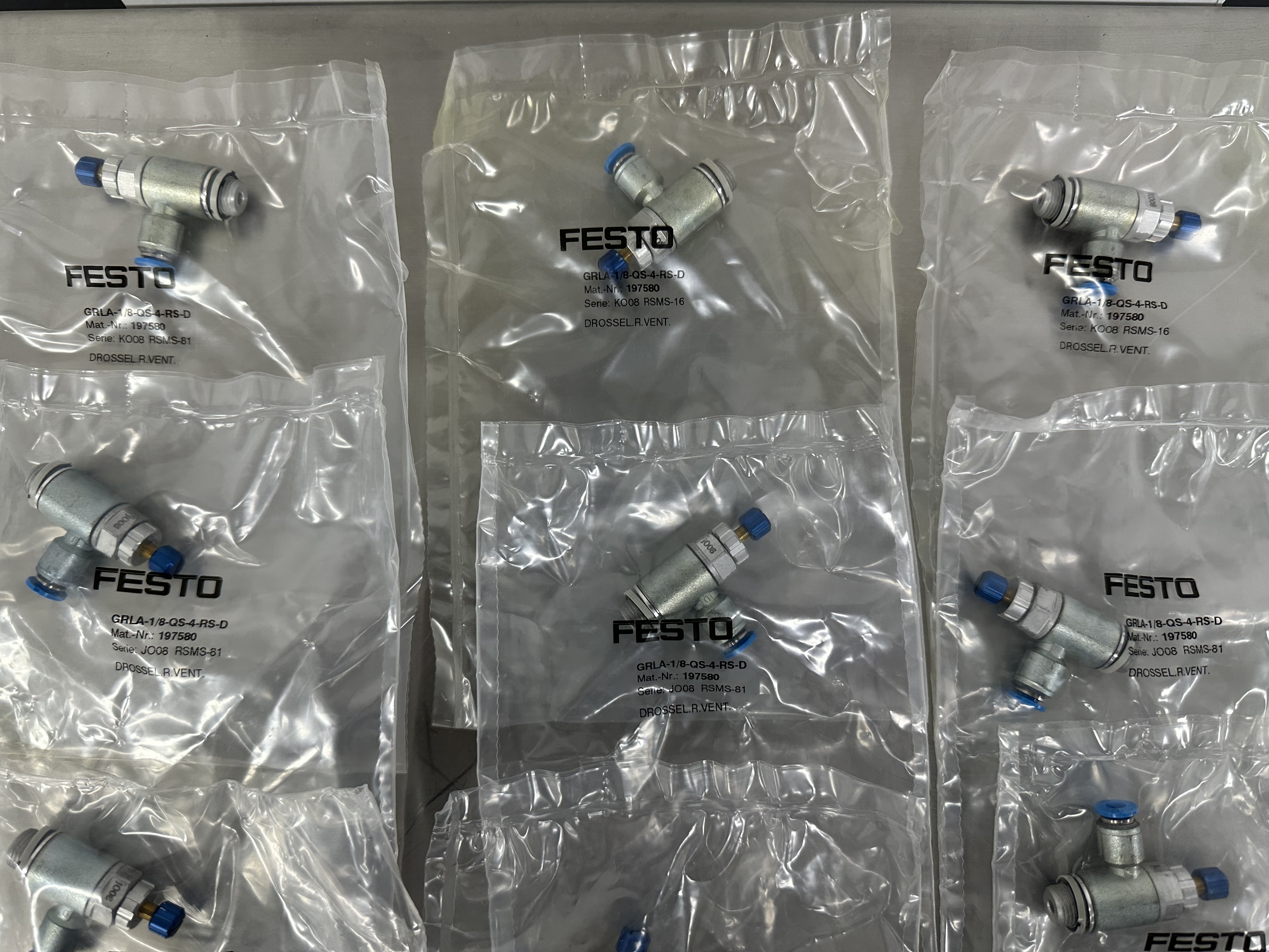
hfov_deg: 71.6
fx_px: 880
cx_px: 634
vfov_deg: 56.8
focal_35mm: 24
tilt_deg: -83.9
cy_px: 476
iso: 160
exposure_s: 1/120
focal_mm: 6.86
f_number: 1.78
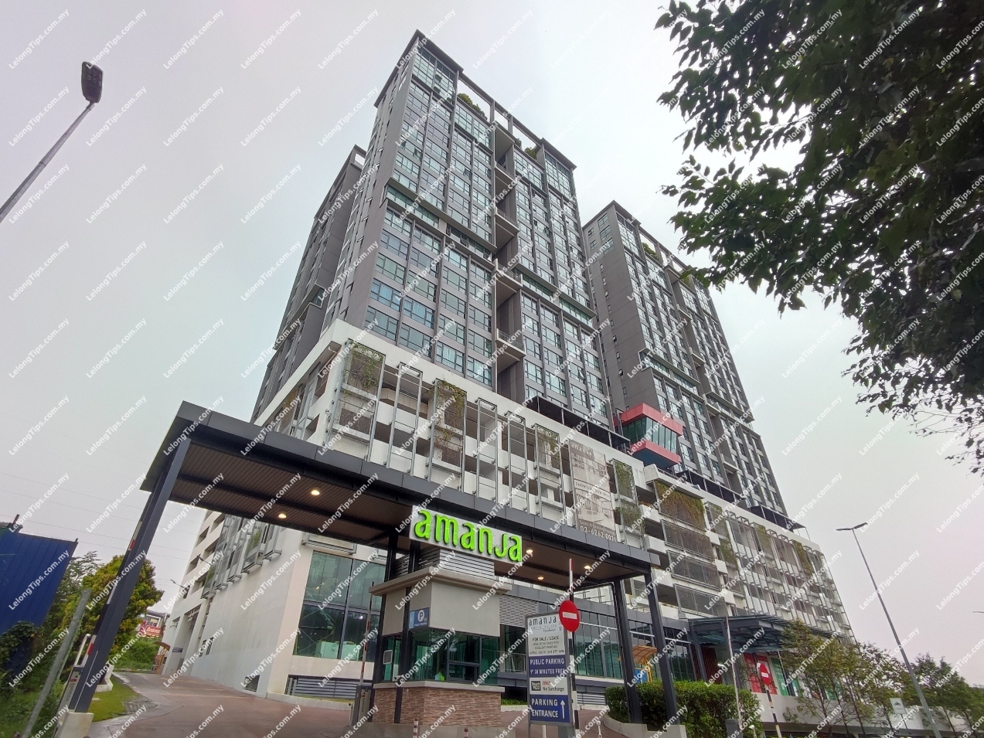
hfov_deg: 94.5
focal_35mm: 16
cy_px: 369
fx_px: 455
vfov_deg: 78.1
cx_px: 492
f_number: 2.2
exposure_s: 1/100
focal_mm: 1.65
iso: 101
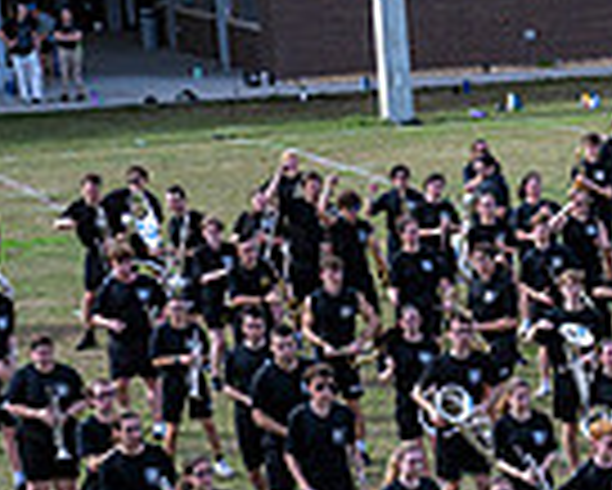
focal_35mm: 172
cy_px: 659
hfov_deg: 10.6
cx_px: 1084
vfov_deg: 8.8
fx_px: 3118
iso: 125
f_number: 2.8
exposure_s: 1/1250
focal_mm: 43
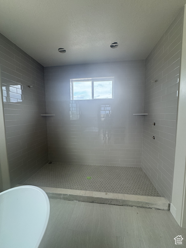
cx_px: 93
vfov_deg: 102.1
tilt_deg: -6.1
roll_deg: +0.4
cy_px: 124
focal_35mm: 14
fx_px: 100
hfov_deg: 85.7
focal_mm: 2.22
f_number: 2.2
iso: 80
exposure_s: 1/99
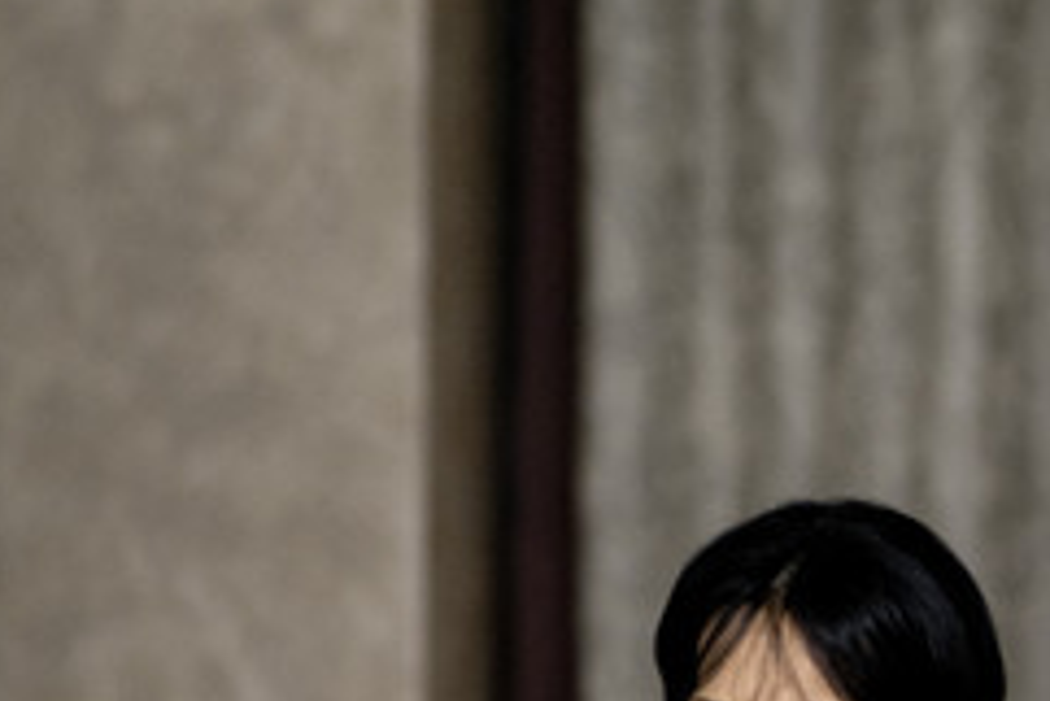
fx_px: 9922
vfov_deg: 4.0
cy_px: 803
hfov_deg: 6.0
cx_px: 1298
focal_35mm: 340
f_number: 1.8
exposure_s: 1/200
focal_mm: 85
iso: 1250
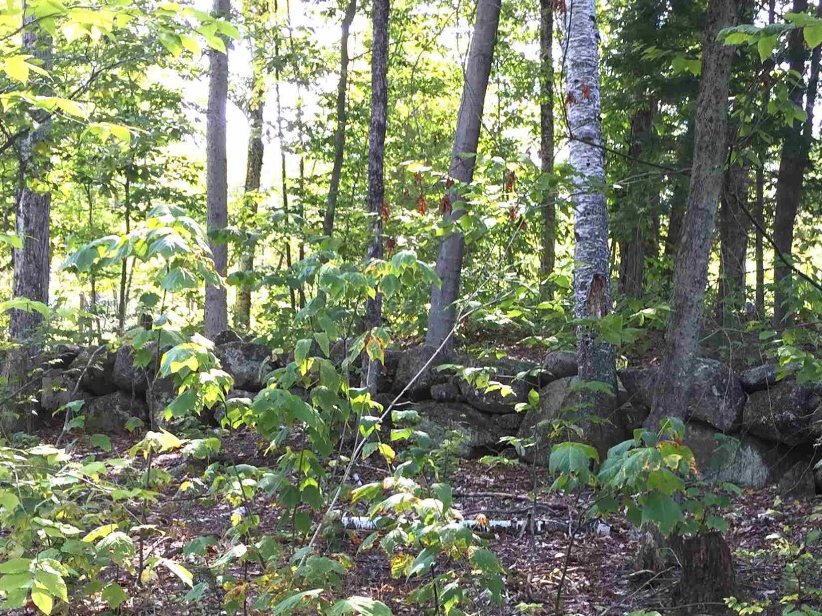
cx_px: 602
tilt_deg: -0.7
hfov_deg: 34.9
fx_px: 1282
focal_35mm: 54
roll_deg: -4.0
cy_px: 516
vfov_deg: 26.4
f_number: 2.2
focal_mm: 4.15
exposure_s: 1/120
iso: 32
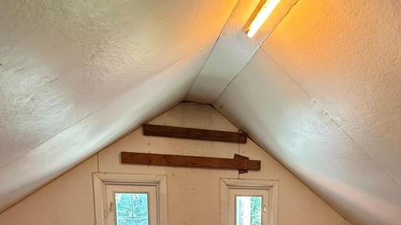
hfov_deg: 62.1
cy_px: 258
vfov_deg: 32.3
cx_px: 241
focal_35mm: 31
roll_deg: +0.8
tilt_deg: -7.7
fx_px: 329
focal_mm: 2.22
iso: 640
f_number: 2.2
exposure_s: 1/60
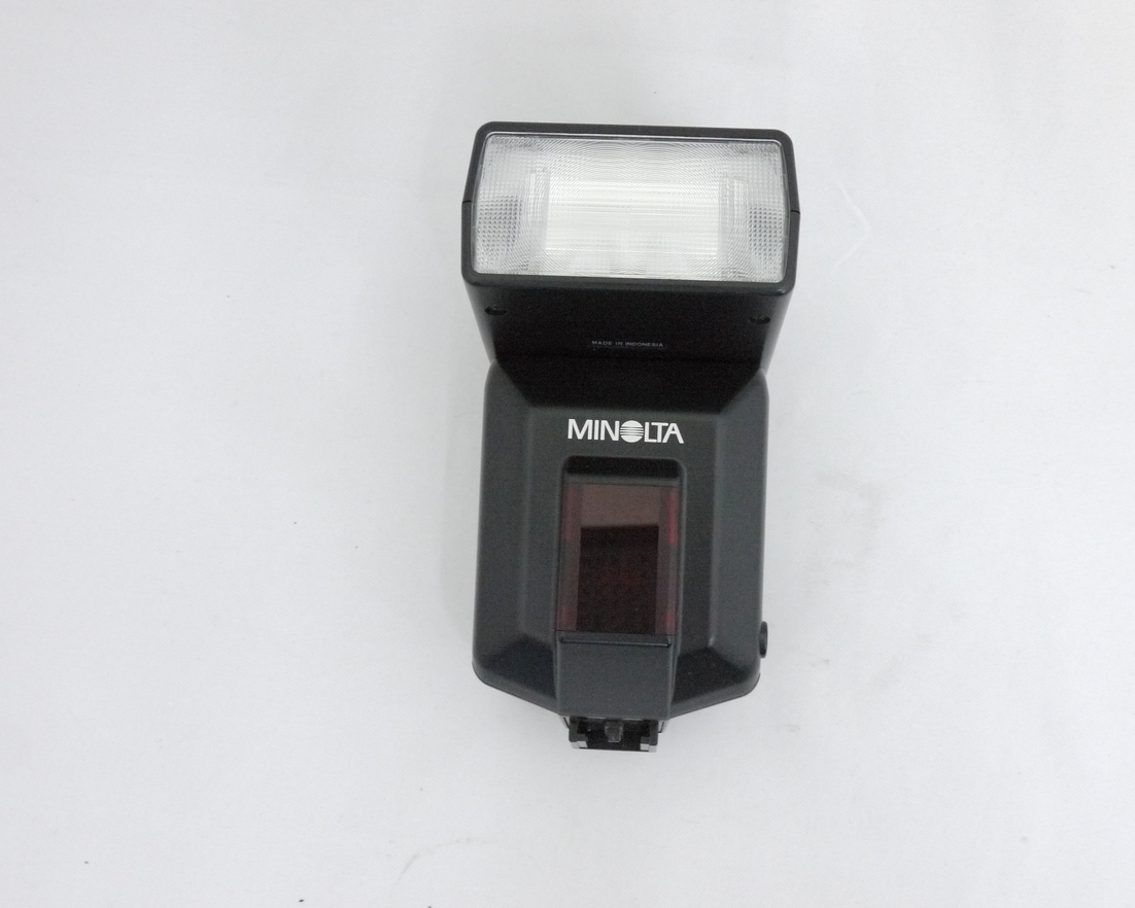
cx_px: 616
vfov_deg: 43.4
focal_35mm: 34
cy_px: 450
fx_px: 1142
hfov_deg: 52.8
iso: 1600
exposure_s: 1/40
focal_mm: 16
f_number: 8
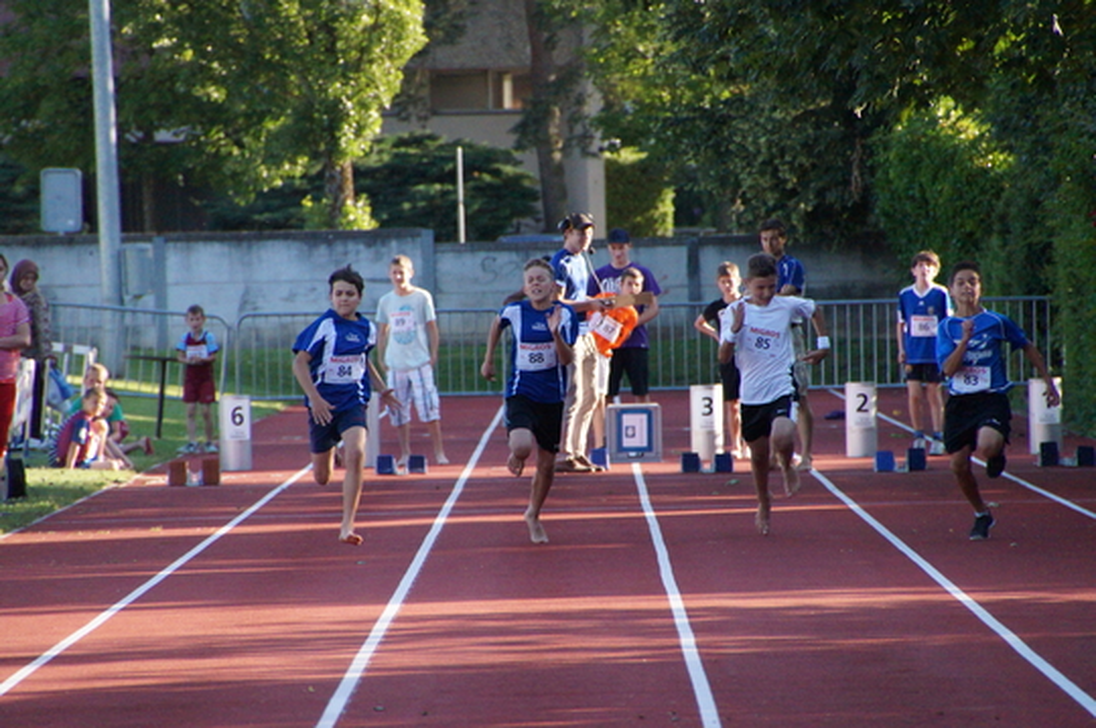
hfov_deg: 4.9
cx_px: 548
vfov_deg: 3.3
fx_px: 12775
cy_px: 364
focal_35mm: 420
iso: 3200
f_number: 6.3
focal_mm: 280
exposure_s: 1/2000
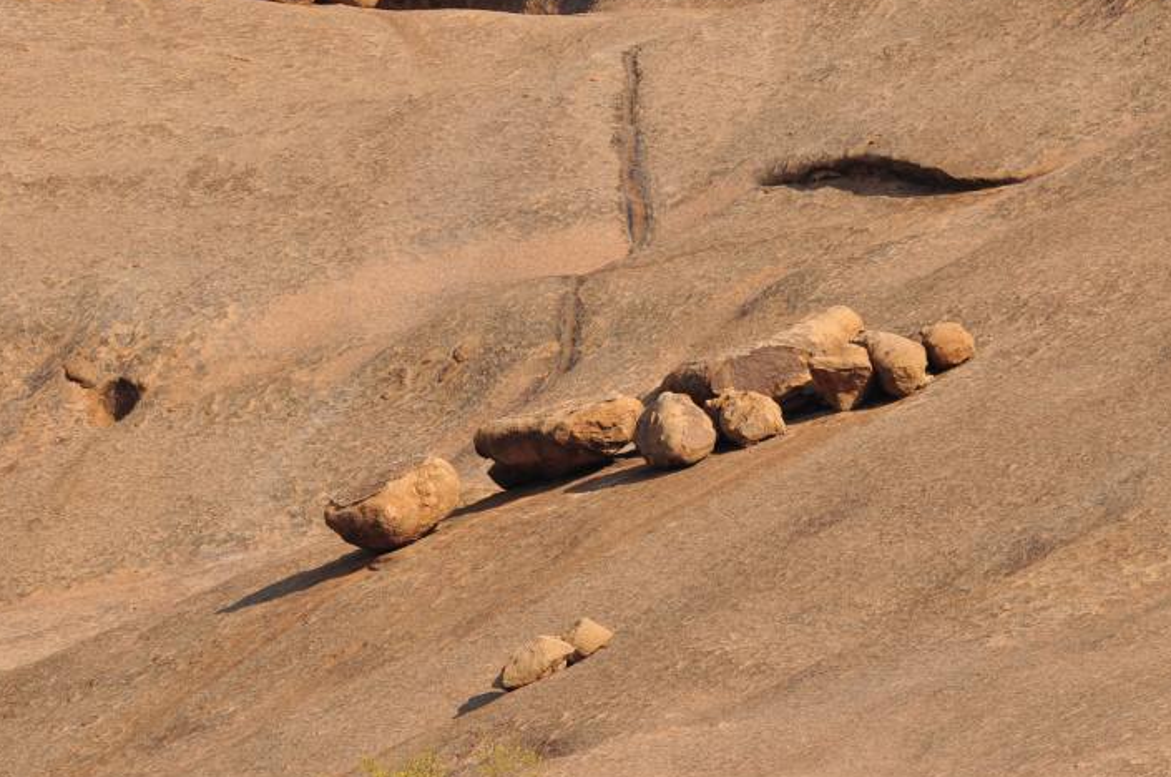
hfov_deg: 6.8
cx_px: 734
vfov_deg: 4.5
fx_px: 9907
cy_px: 433
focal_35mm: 305
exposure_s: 1/400
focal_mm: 140
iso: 250
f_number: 11
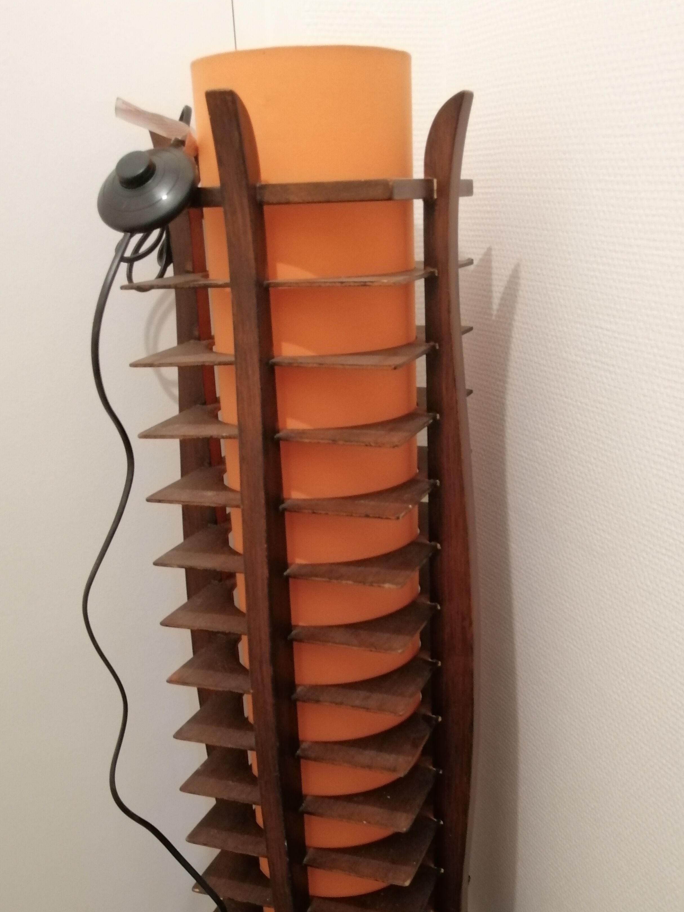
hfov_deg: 38.7
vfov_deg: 49.5
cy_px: 588
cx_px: 356
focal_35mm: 37
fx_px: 975
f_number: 1.8
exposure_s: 1/50
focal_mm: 3.96
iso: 500
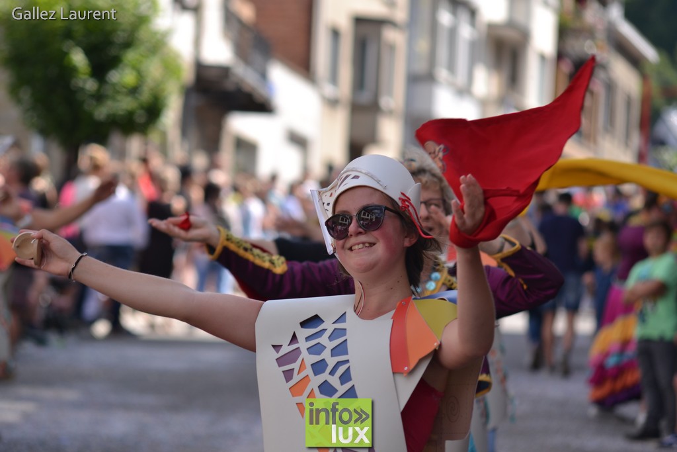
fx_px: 4232
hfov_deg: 9.1
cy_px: 226
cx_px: 338
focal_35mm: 225
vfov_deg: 6.1
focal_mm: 150
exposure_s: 1/400
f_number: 4
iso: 100
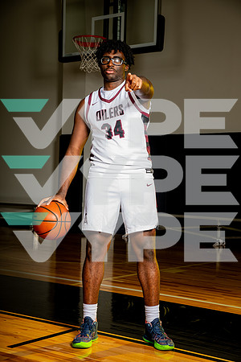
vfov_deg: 31.0
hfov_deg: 20.9
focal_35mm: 65
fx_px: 653
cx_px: 120
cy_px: 181
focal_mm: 65
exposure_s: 1/200
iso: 100
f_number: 6.3
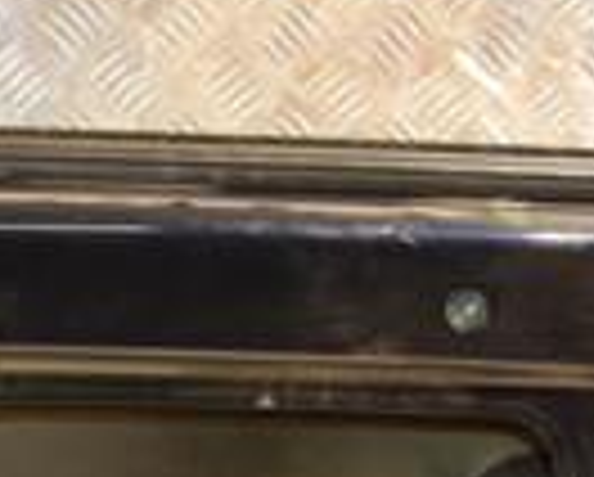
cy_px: 616
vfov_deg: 13.0
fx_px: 2025
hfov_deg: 15.6
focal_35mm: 115
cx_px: -252
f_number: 5
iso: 800
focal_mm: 18
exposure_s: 1/100
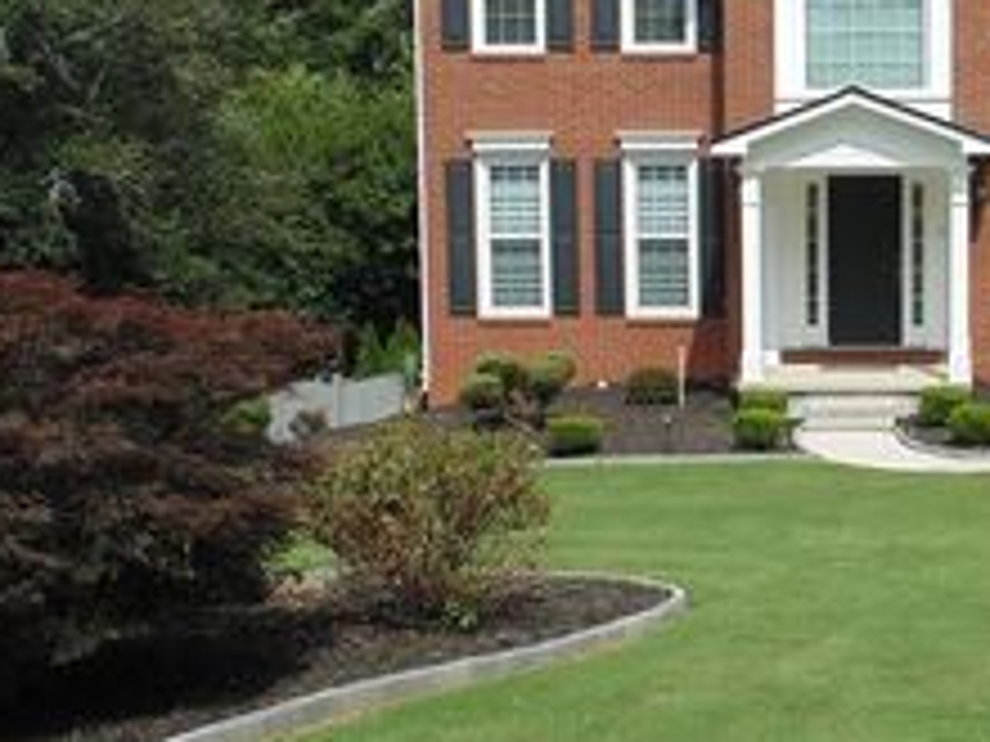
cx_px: 882
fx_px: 1430
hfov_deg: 36.0
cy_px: 331
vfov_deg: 29.1
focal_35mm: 50
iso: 80
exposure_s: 1/160
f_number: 9.7
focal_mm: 4
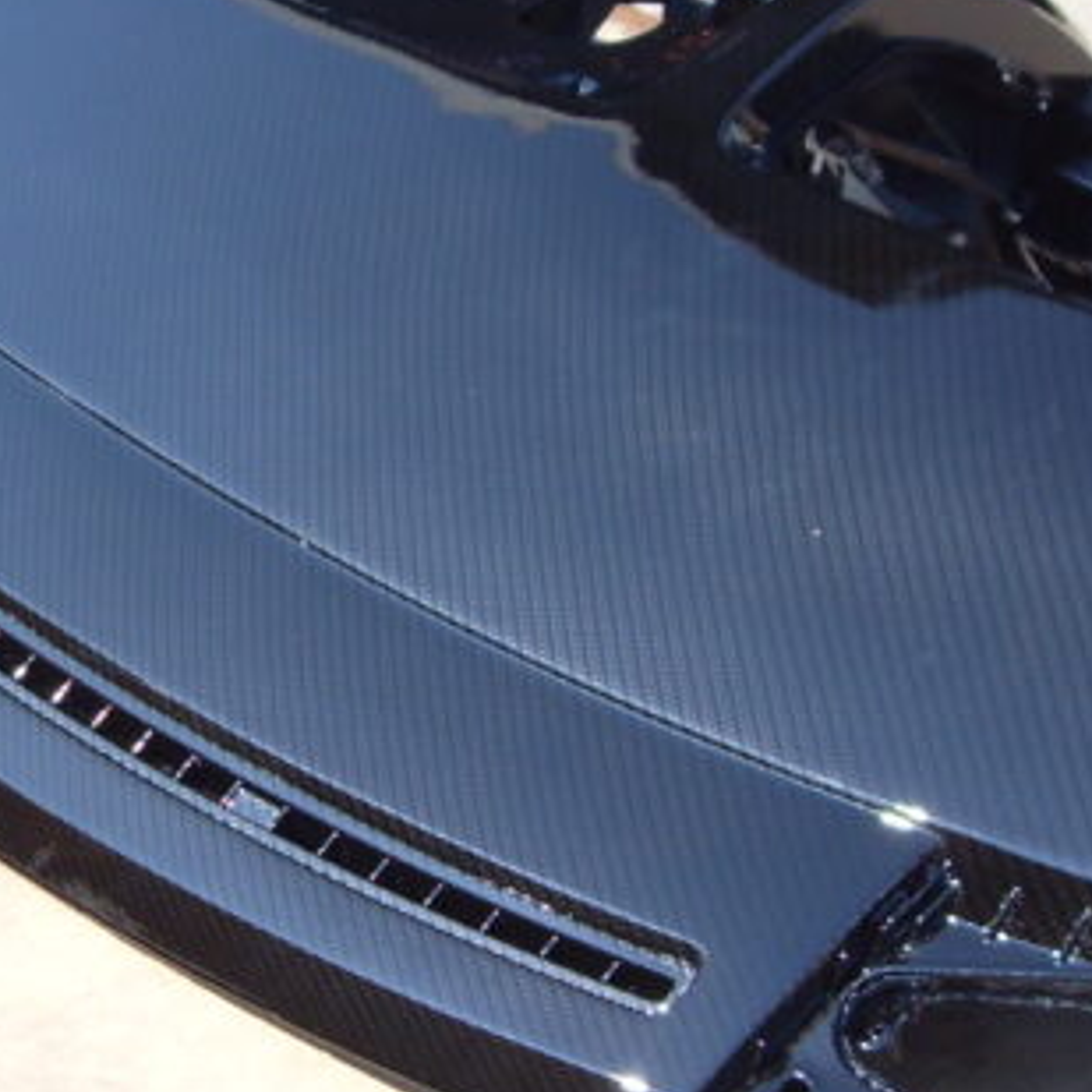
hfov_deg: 21.6
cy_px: 474
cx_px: 657
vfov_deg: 21.6
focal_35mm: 80
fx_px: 2855
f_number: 7
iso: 80
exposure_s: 1/125
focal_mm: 6.3
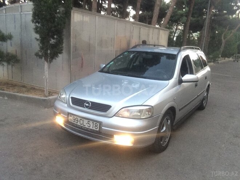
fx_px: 215
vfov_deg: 45.4
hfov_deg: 58.4
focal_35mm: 31
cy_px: 90
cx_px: 120
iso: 160
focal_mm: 2.15
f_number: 2.4
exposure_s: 1/33
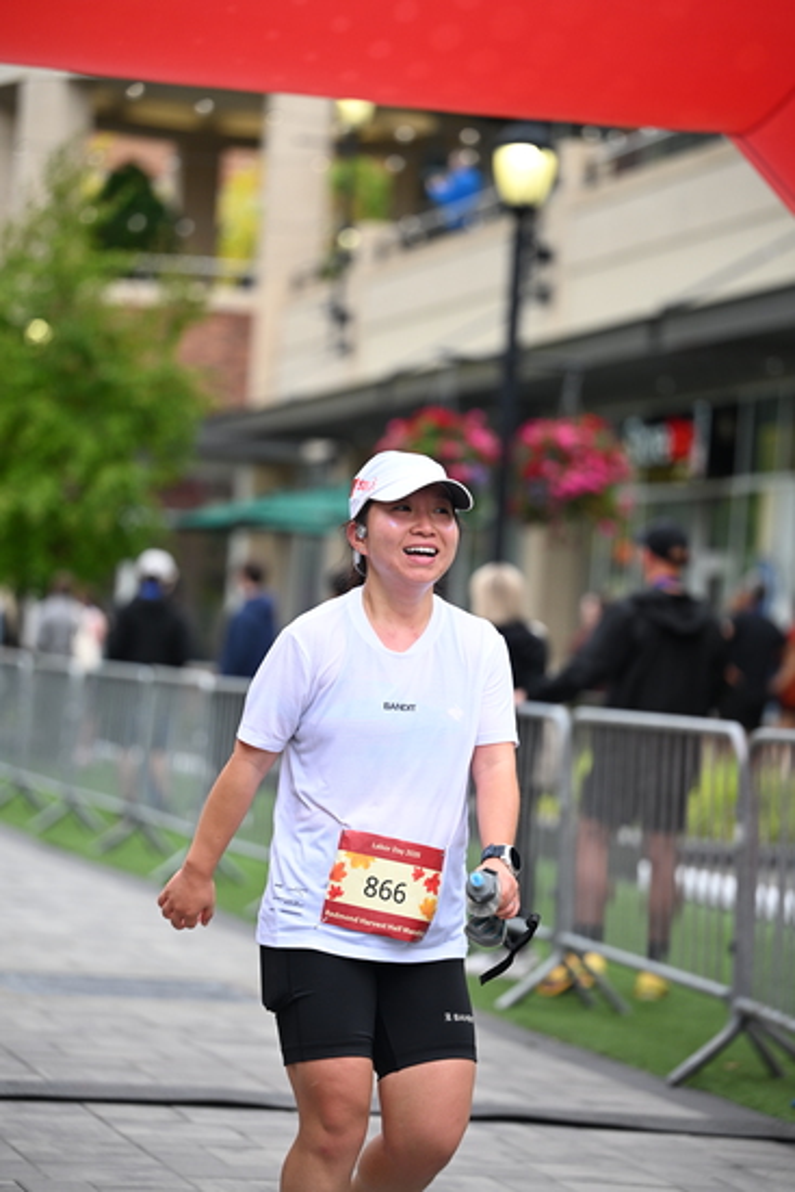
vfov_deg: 17.8
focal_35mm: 115
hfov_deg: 11.9
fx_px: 3807
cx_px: 398
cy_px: 596
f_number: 2.8
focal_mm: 115
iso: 640
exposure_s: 1/2000
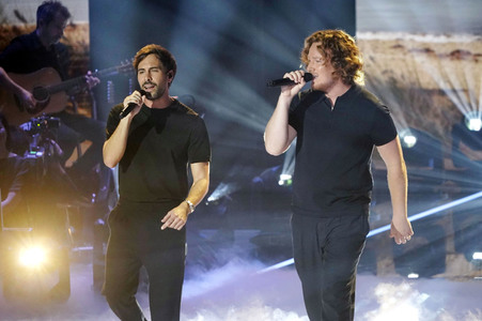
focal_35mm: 382
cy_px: 160
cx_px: 241
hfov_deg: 5.4
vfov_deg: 3.6
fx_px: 5111
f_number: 6.3
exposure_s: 1/200
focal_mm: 382
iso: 5000
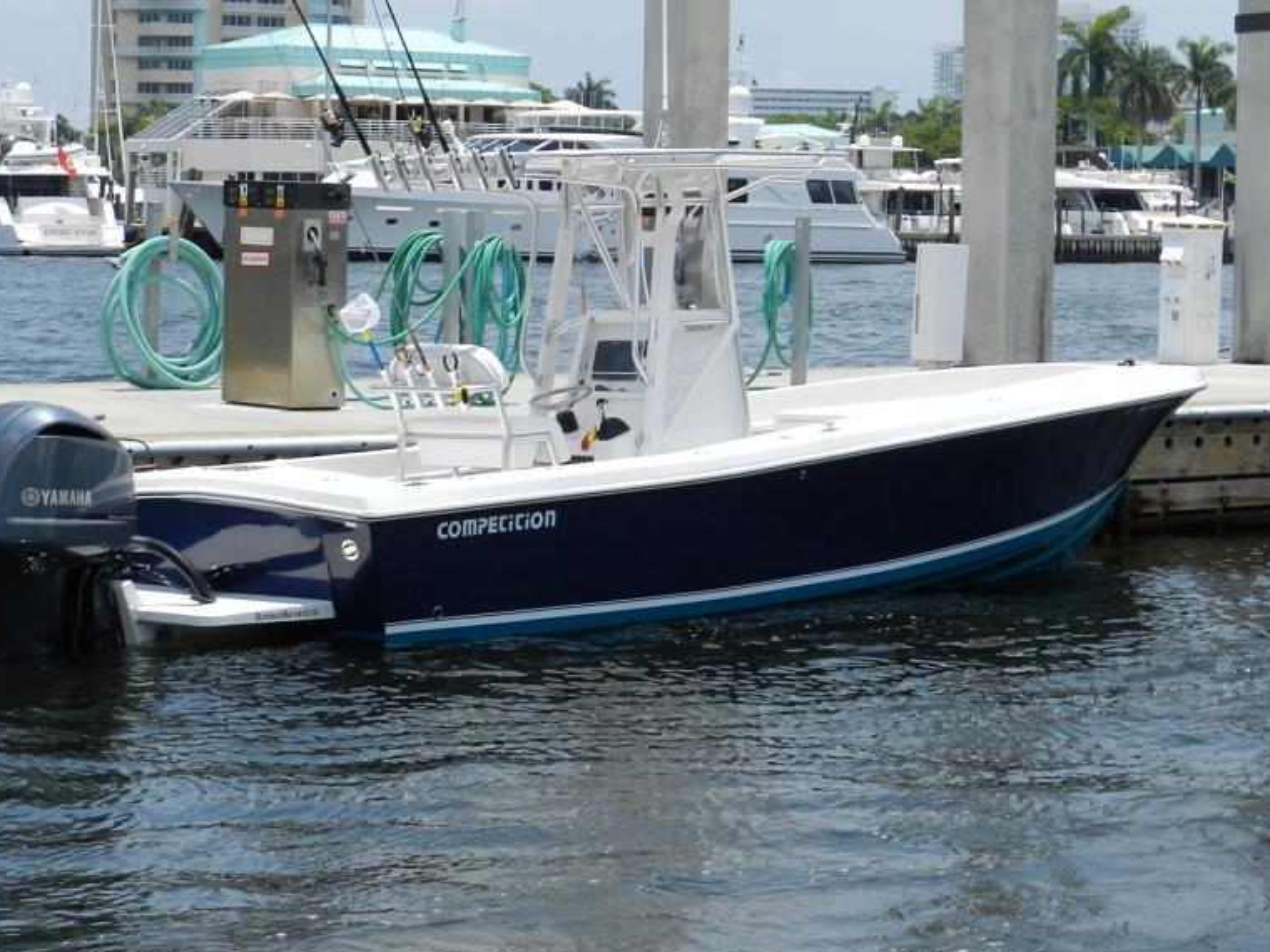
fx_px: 3669
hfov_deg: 19.6
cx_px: 655
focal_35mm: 100
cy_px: 332
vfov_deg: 14.8
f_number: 5
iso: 160
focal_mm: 13.5
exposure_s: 1/800
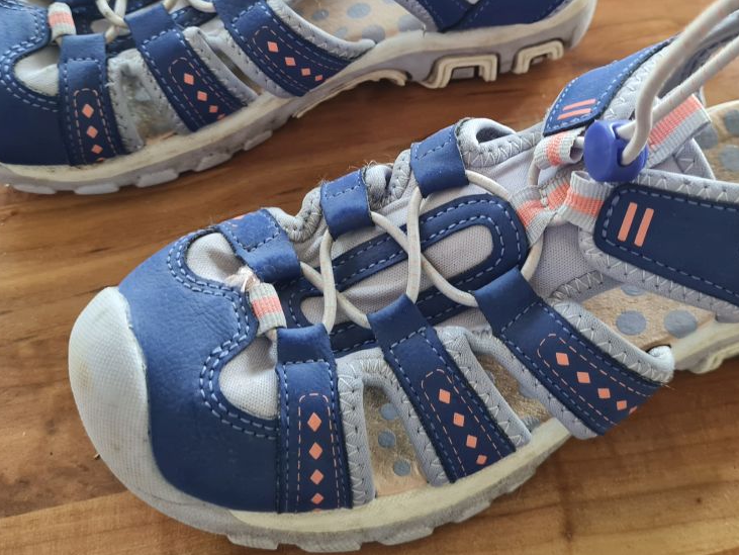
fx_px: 918
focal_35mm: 43
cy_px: 166
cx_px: 407
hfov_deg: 43.8
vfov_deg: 33.2
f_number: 1.8
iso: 200
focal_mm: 5.4
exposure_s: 1/50
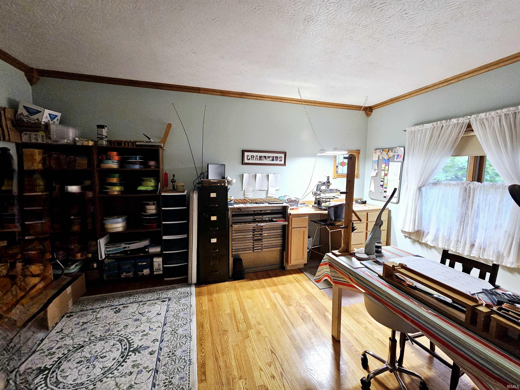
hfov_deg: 106.2
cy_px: 195
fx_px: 195
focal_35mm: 13
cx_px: 260
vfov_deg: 89.9
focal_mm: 2.2
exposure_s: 1/60.2
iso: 400
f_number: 2.2
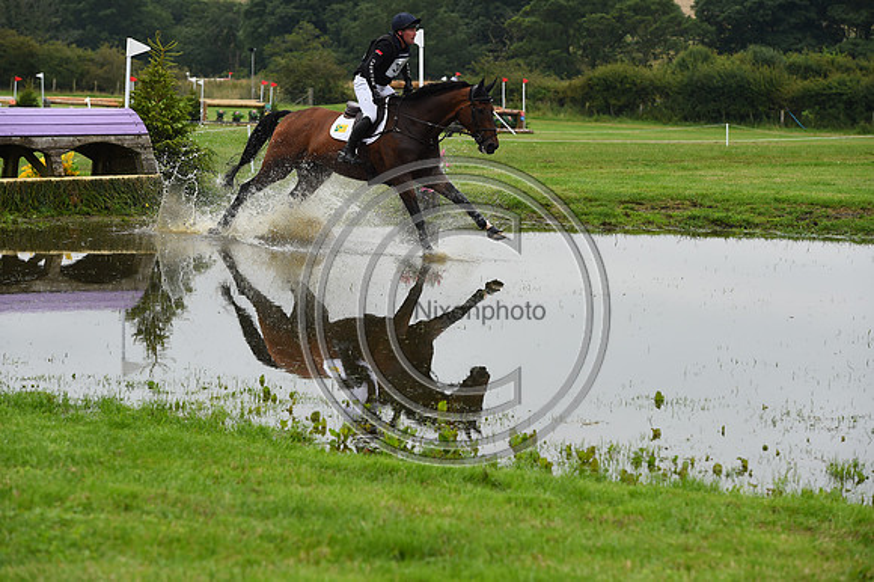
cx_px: 437
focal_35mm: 122
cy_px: 291
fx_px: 2960
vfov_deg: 11.2
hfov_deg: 16.8
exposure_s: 1/1250
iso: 560
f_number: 5.6
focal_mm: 122
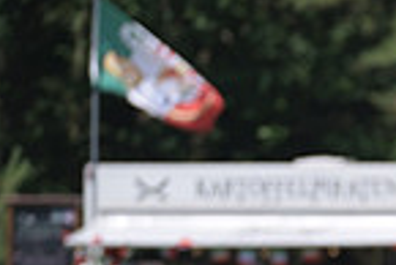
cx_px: 770
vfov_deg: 1.0
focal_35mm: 1322
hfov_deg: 1.6
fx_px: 14556
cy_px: 299
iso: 320
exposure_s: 1/1250
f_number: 5
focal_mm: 330
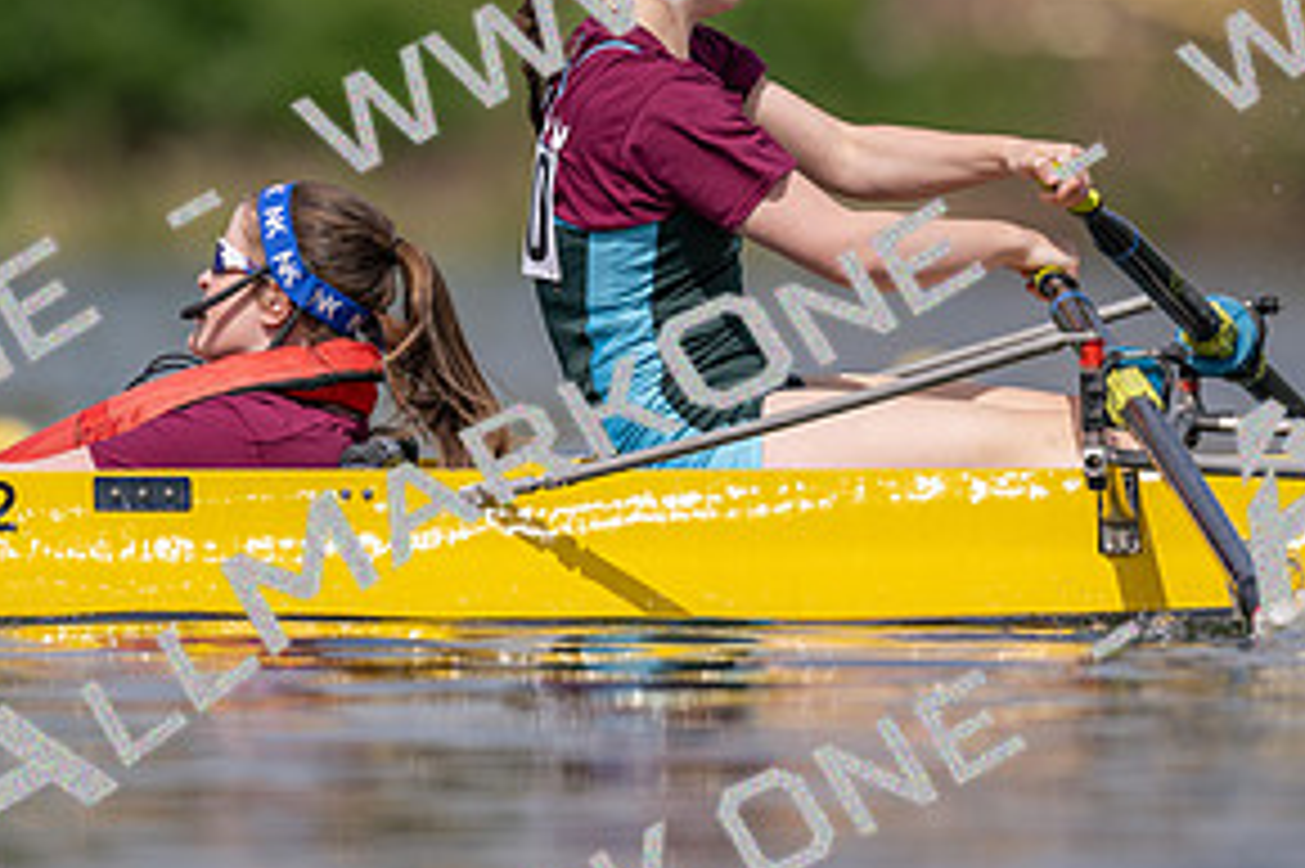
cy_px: 187
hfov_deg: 1.7
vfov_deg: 1.1
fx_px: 43546
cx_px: 850
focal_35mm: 1202
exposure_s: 1/2500
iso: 200
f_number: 4
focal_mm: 600
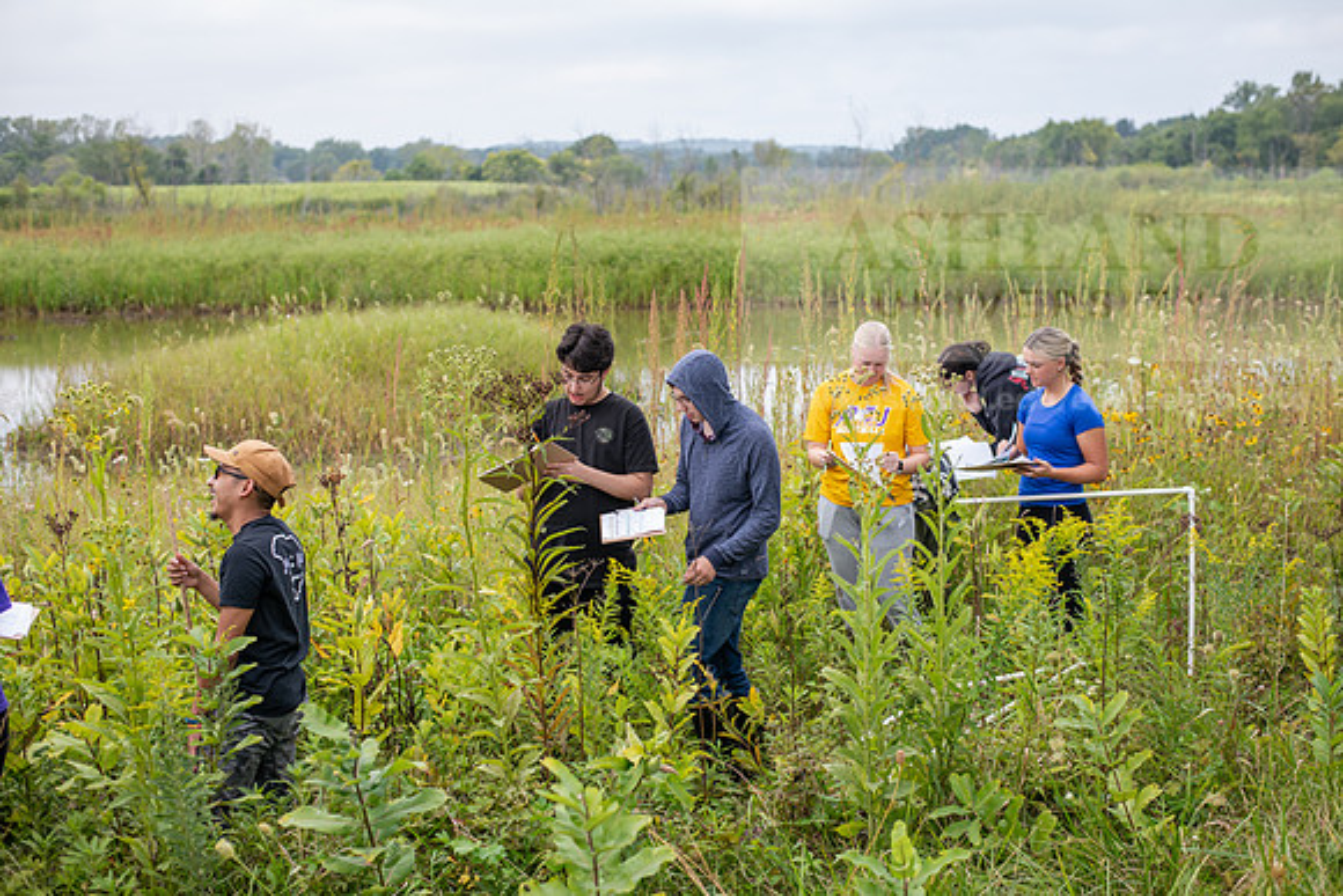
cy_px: 448
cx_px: 672
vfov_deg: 27.0
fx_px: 1866
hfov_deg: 39.6
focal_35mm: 50
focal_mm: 50
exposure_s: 1/320
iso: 80
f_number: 3.2
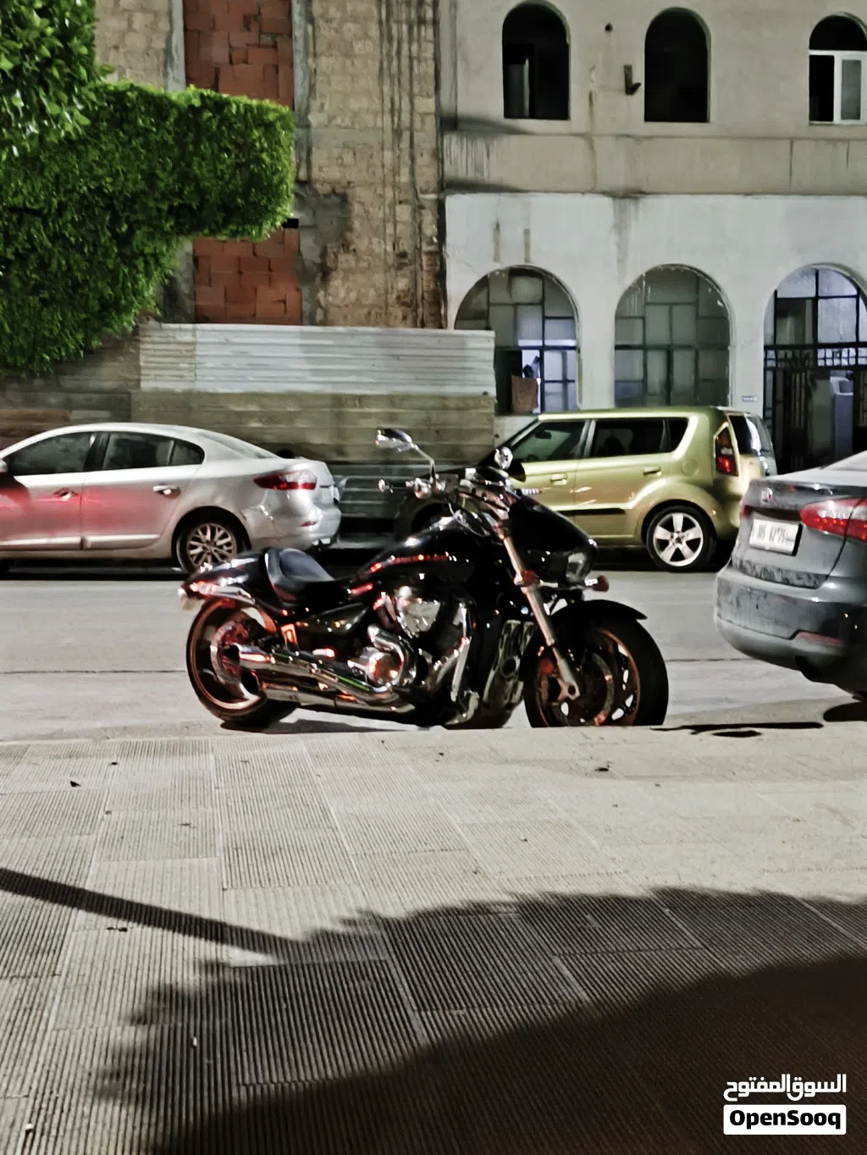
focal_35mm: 50
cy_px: 578
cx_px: 434
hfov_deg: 29.1
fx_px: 1669
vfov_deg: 38.2
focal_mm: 4.71
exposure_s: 1/11.1
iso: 2000
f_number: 1.7
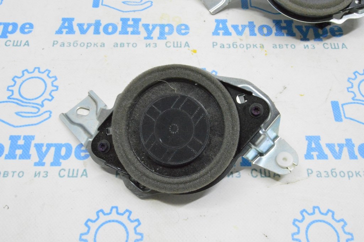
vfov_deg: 39.9
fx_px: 333
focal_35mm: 33
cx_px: 182
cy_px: 121
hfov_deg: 57.3
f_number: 20
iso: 6400
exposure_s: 1/20
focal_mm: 22
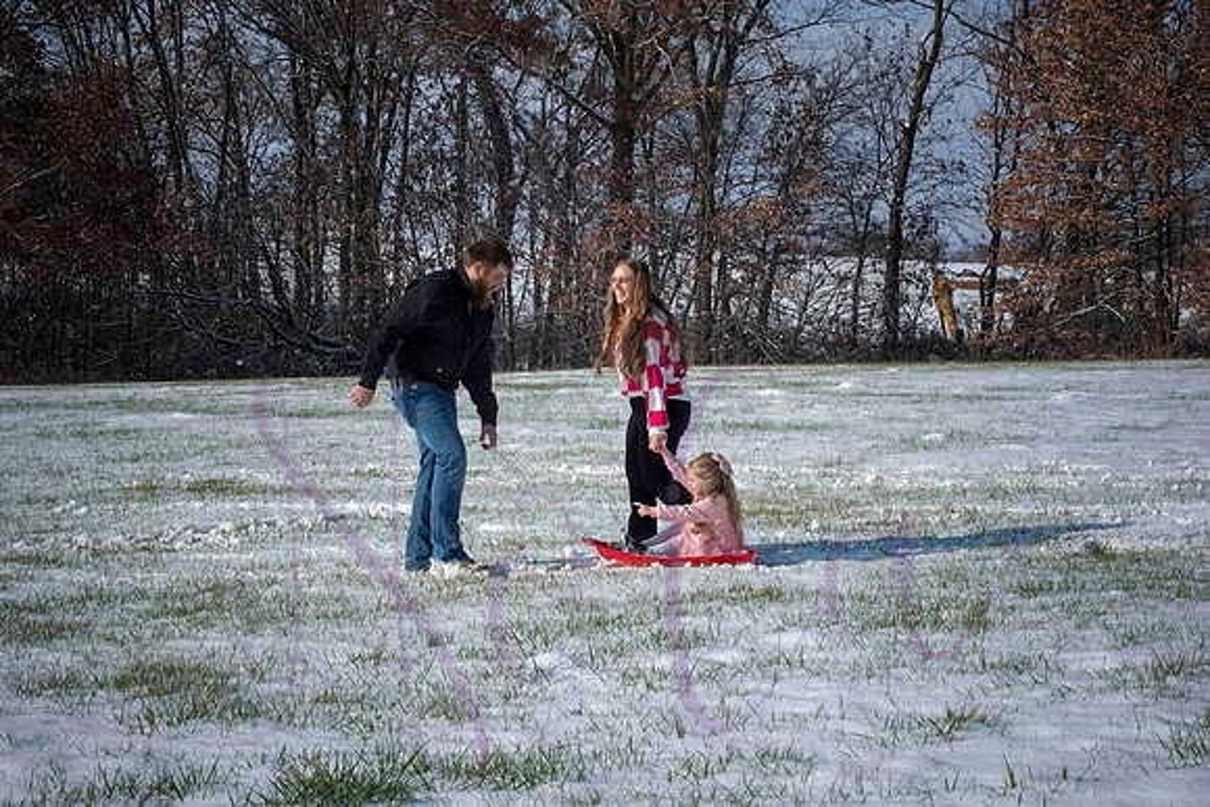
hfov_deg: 25.4
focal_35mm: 80
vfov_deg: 17.1
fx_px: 2689
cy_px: 404
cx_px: 605
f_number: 16
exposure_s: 1/1000
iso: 640
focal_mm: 80
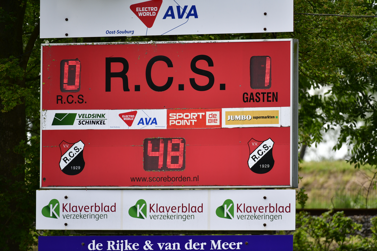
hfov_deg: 6.9
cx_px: 188
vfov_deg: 4.6
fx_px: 3141
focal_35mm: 300
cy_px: 126
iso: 560
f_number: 4
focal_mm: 300
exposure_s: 1/2000
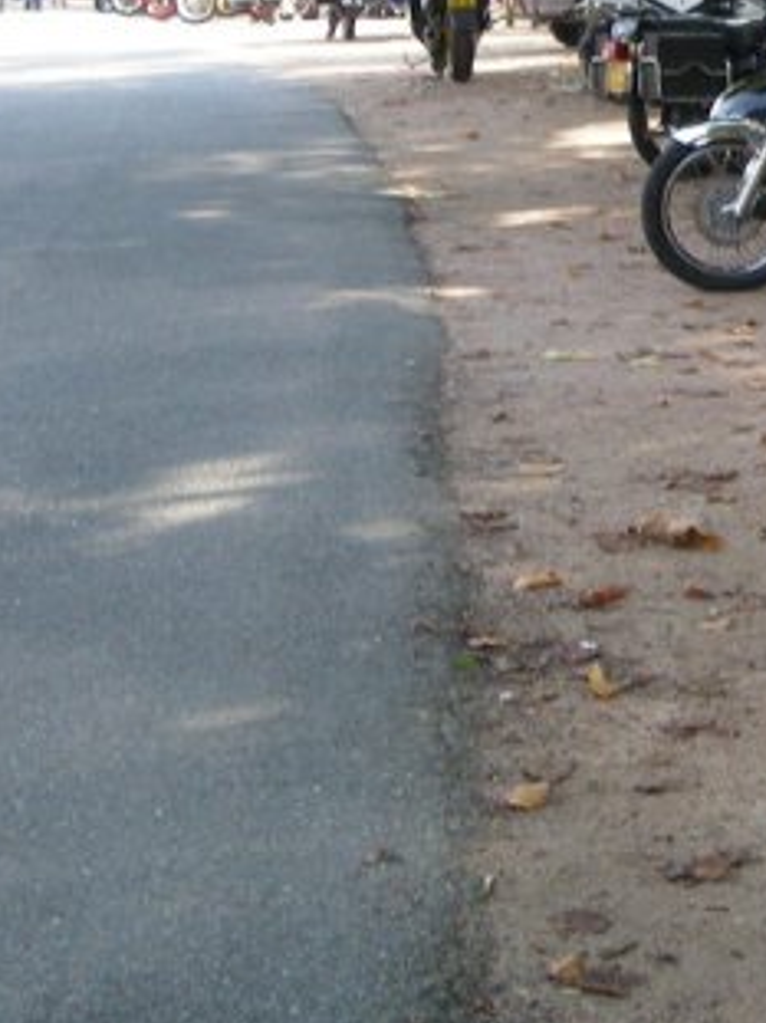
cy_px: 181
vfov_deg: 21.5
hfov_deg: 15.9
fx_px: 2657
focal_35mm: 90
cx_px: 861
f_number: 2.8
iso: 50
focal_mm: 5.7
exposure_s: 1/70.5
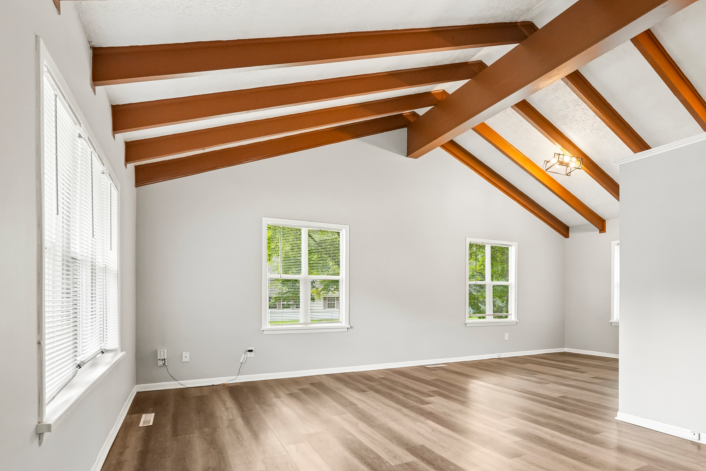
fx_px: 412
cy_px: 297
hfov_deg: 80.3
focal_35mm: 21
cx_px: 422
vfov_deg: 58.7
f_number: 8
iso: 1600
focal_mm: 16
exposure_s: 1/30
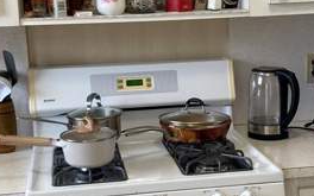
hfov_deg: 28.6
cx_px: 177
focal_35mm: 72
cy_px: 109
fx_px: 616
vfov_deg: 18.1
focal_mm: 3.99
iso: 50
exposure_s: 1/60
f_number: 1.8
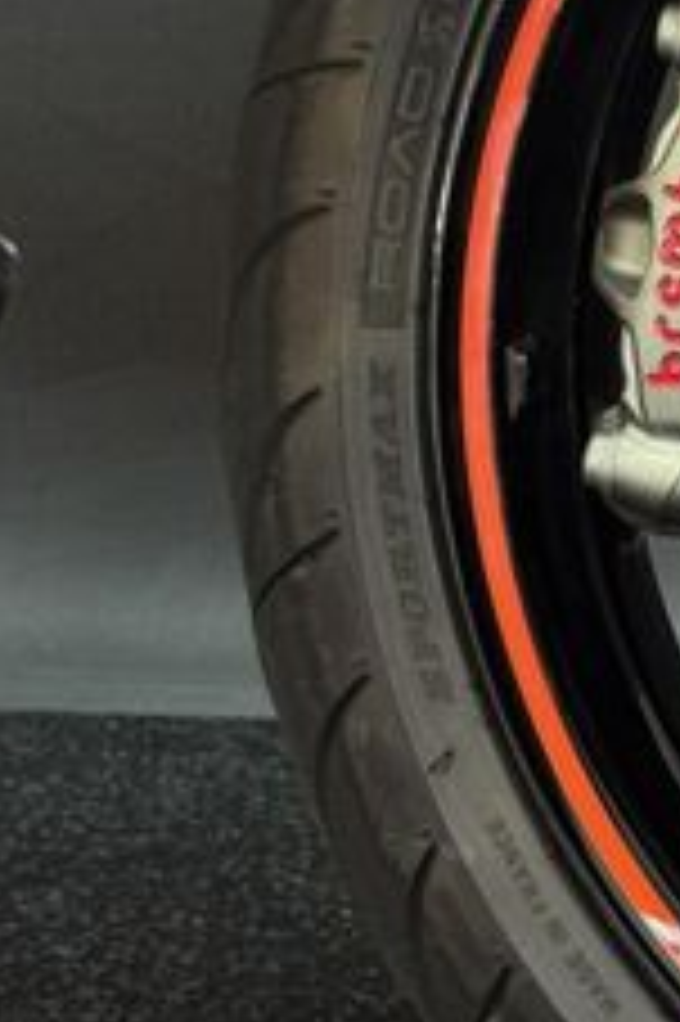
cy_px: 248
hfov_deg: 9.4
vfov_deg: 14.5
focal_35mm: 141
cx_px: 1036
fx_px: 4001
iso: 160
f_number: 1.78
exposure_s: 1/50
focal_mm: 6.76
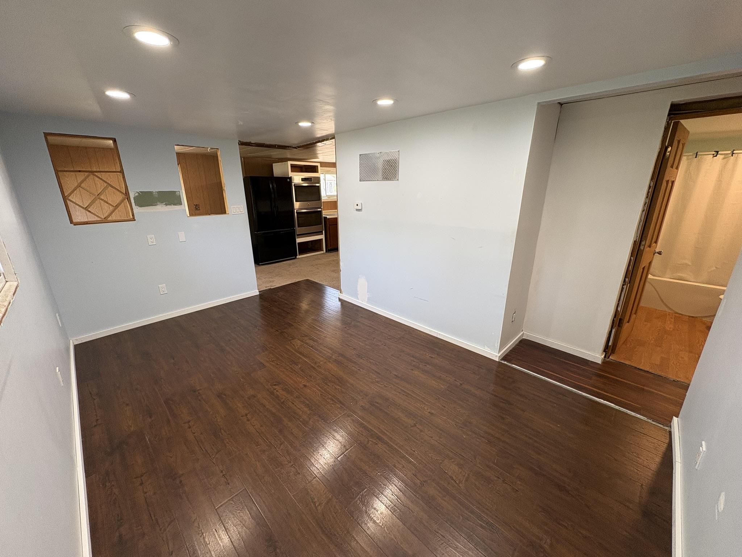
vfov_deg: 85.7
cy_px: 278
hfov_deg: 102.1
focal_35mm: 14
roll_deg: +0.2
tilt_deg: -17.4
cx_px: 371
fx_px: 300
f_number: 2.2
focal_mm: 2.22
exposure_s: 1/60
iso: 160
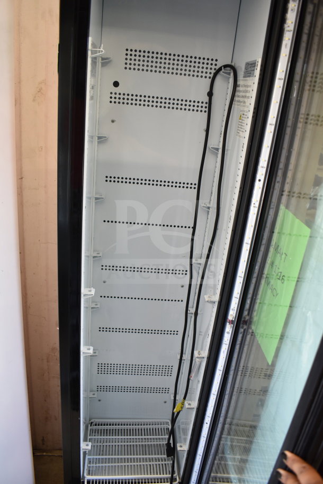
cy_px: 242
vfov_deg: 67.4
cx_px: 162
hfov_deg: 47.9
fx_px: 363
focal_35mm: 27
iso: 720
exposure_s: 1/30
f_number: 3.5
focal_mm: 18
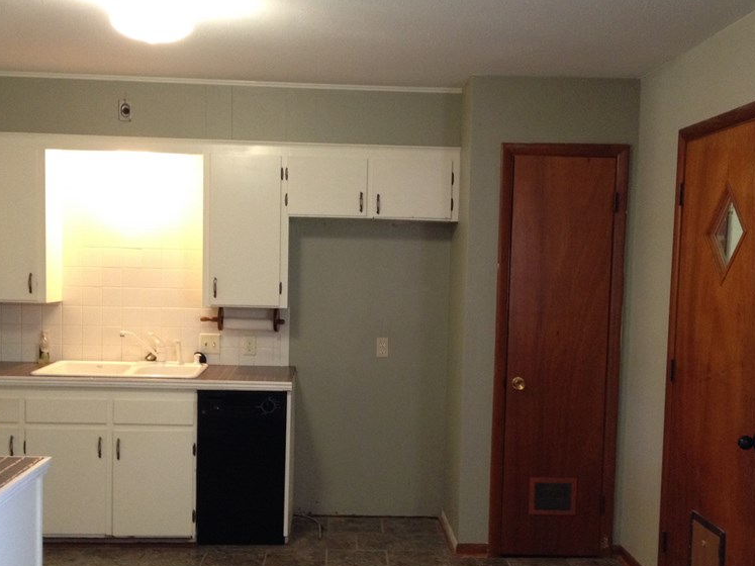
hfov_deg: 39.7
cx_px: 379
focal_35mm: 48
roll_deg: -0.6
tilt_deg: -6.0
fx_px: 1047
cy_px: 338
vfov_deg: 30.2
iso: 200
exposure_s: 1/20
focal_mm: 4.28
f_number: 2.4
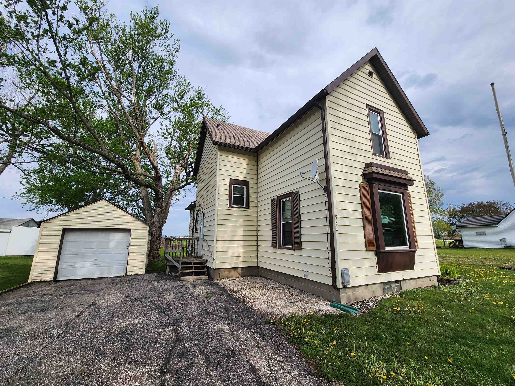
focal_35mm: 13
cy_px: 193
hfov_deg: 106.2
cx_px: 258
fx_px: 193
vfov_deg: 89.9
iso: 50
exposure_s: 1/1597
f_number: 2.2
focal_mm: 2.2
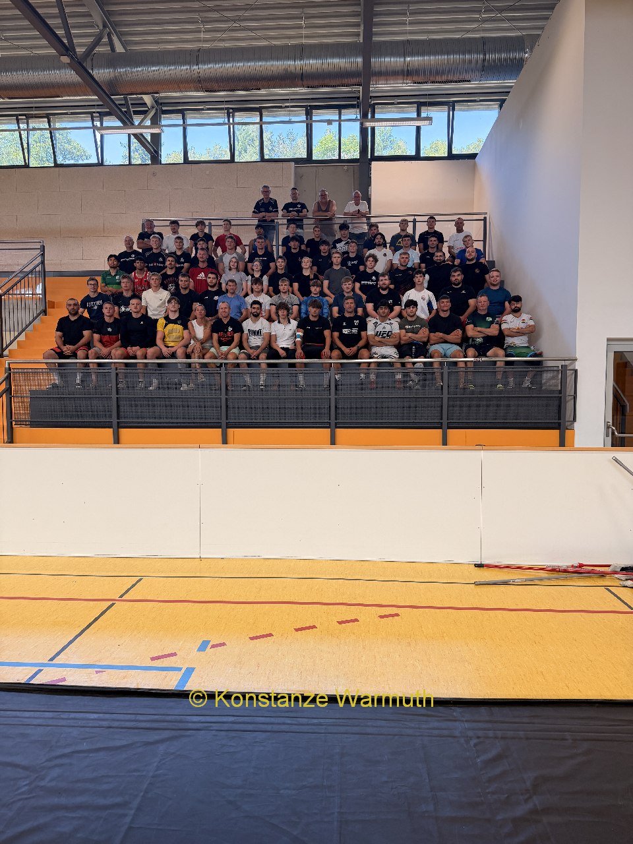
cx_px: 316
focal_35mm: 24
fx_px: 585
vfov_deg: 71.6
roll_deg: +0.6
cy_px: 422
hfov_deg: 56.8
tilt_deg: -3.6
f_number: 1.78
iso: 125
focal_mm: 6.76
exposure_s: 1/100
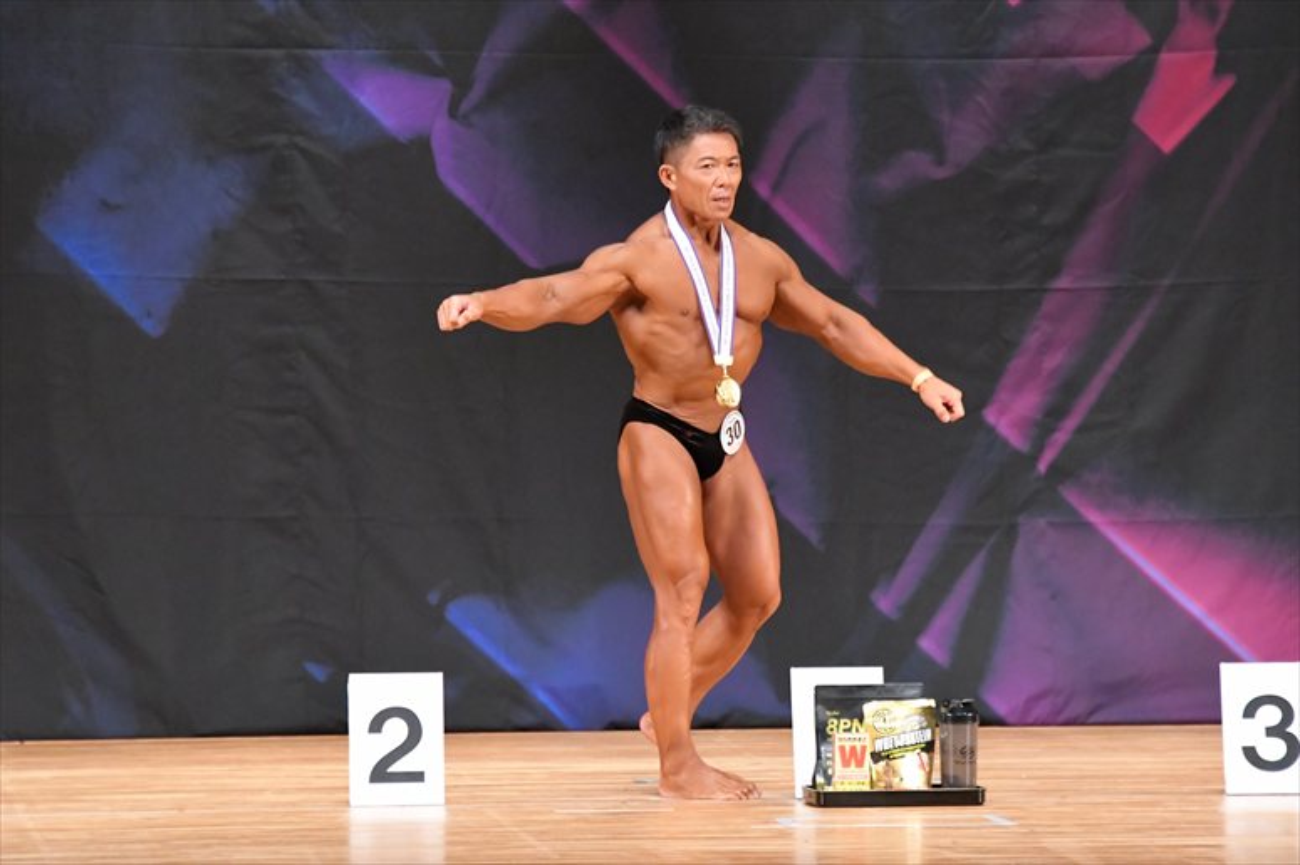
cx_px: 650
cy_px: 432
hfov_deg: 7.2
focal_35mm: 285
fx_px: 10287
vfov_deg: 4.8
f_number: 5.6
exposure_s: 1/400
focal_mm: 190
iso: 8000
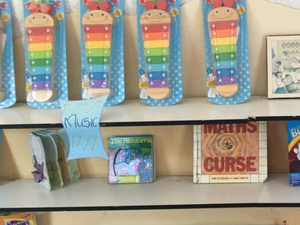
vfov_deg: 24.0
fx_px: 529
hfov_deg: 29.2
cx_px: 314
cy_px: 129
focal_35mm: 61
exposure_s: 1/33
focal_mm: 4.15
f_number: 2.2
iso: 125
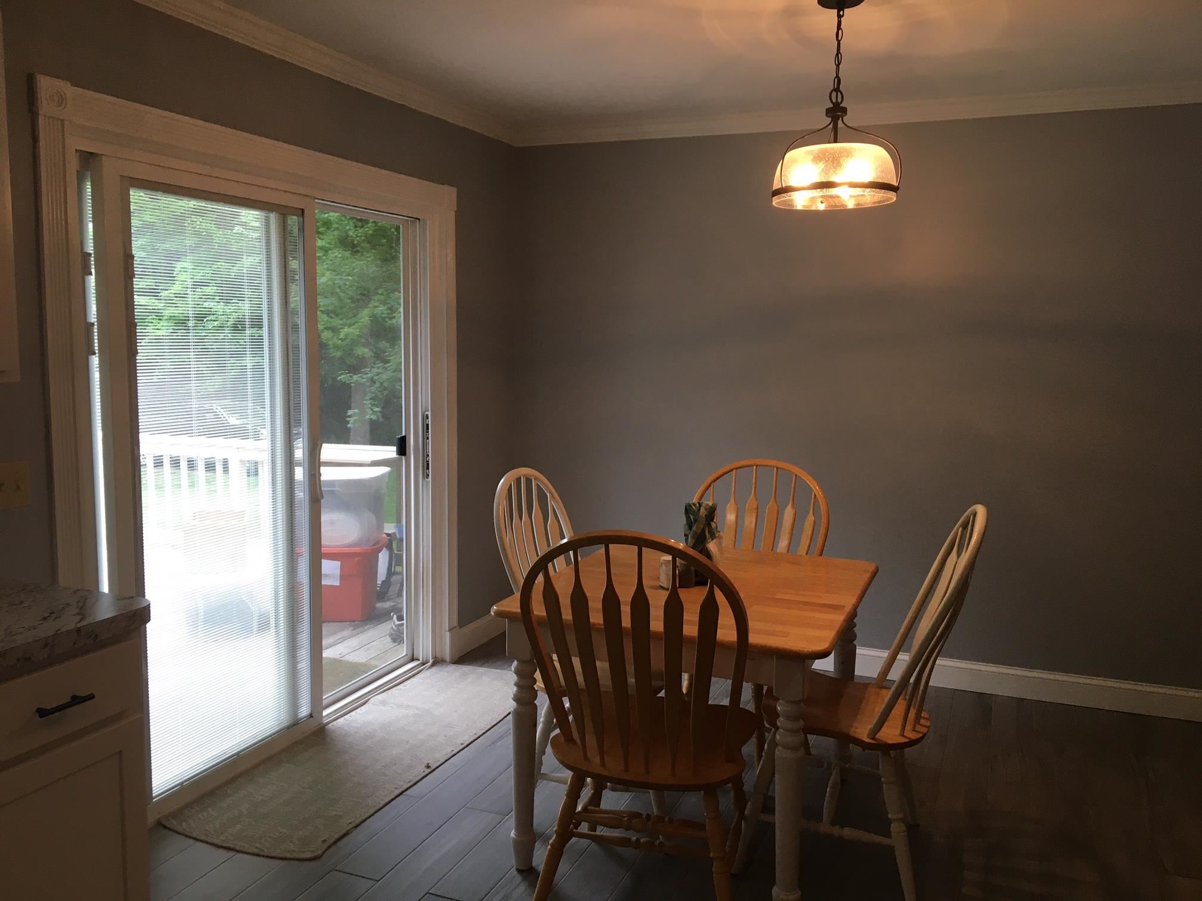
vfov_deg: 48.2
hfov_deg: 61.7
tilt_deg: -7.3
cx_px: 601
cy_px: 450
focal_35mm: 29
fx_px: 1007
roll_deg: +0.8
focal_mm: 4.15
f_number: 2.2
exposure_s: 1/30
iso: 32
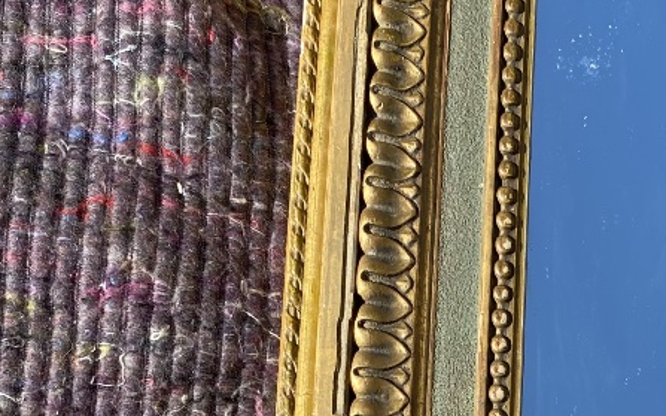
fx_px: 1343
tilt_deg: -83.1
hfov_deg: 26.7
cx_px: 629
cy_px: 525
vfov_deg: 16.7
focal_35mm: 74
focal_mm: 4.25
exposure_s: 1/1464
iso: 32
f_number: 1.8
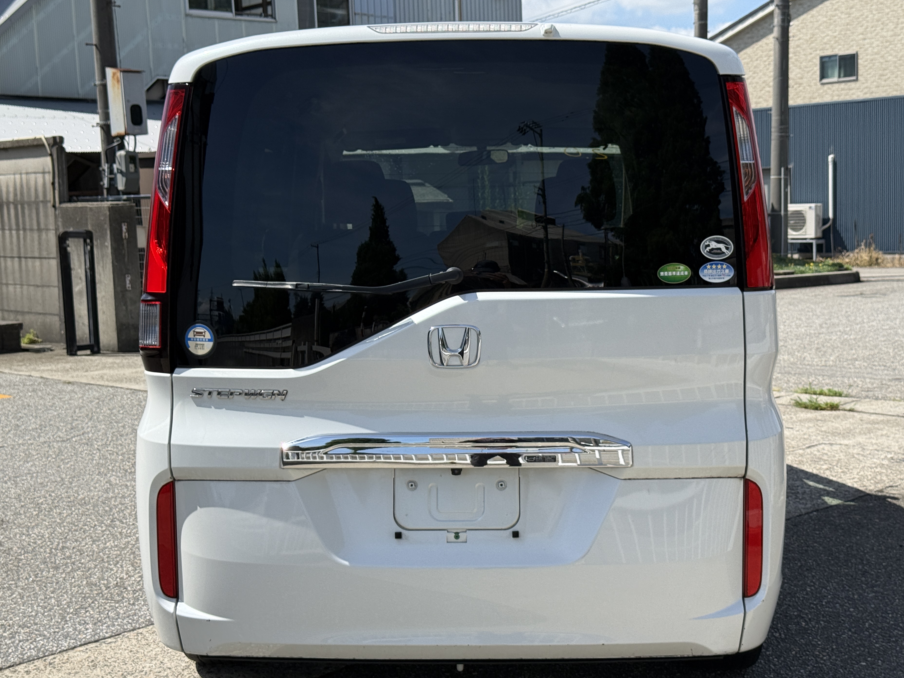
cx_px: 463
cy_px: 345
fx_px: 1358
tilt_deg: -5.9
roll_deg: +2.4
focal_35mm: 52
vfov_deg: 28.0
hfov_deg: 36.8
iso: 100
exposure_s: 1/5208
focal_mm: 6.76
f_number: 1.78
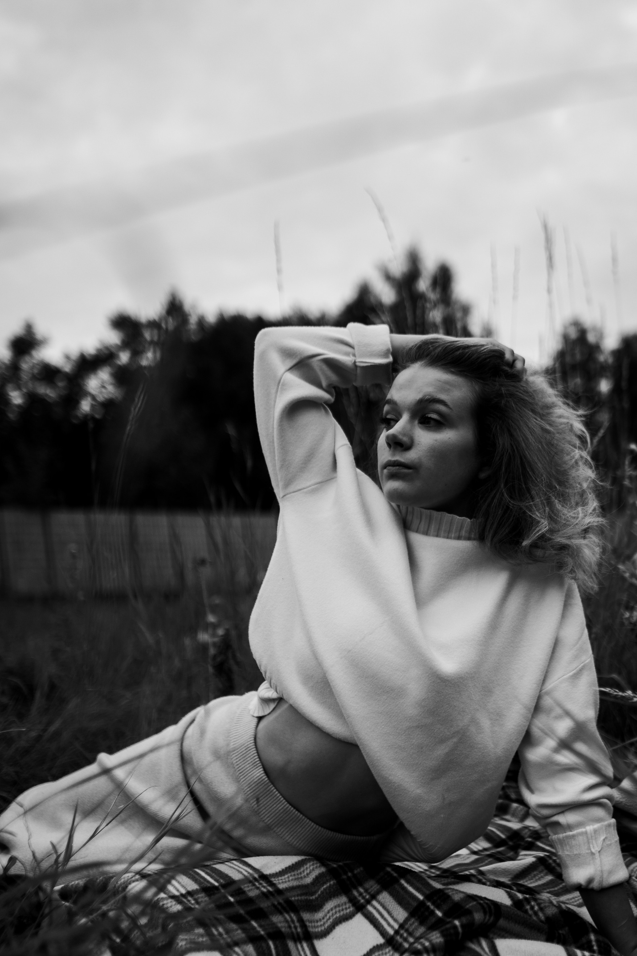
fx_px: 929
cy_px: 507
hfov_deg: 37.3
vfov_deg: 54.4
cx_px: 437
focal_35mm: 35
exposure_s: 1/125
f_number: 1.4
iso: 100
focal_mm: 24
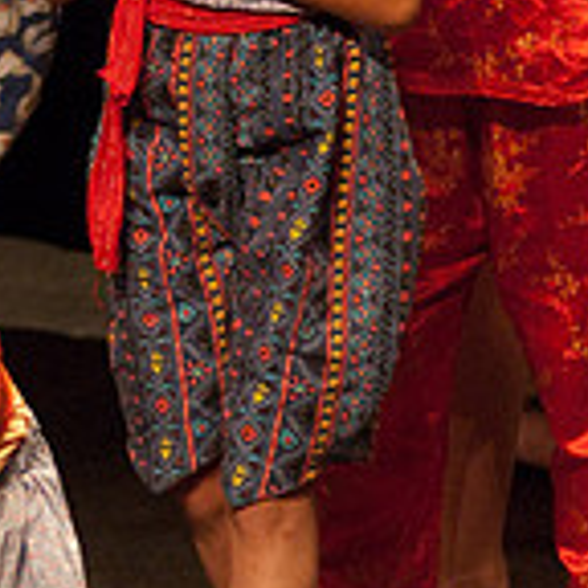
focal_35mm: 874
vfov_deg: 2.0
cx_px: -184
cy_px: -167
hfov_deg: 2.0
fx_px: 16796
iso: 1000
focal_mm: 170
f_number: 2.8
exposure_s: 1/160
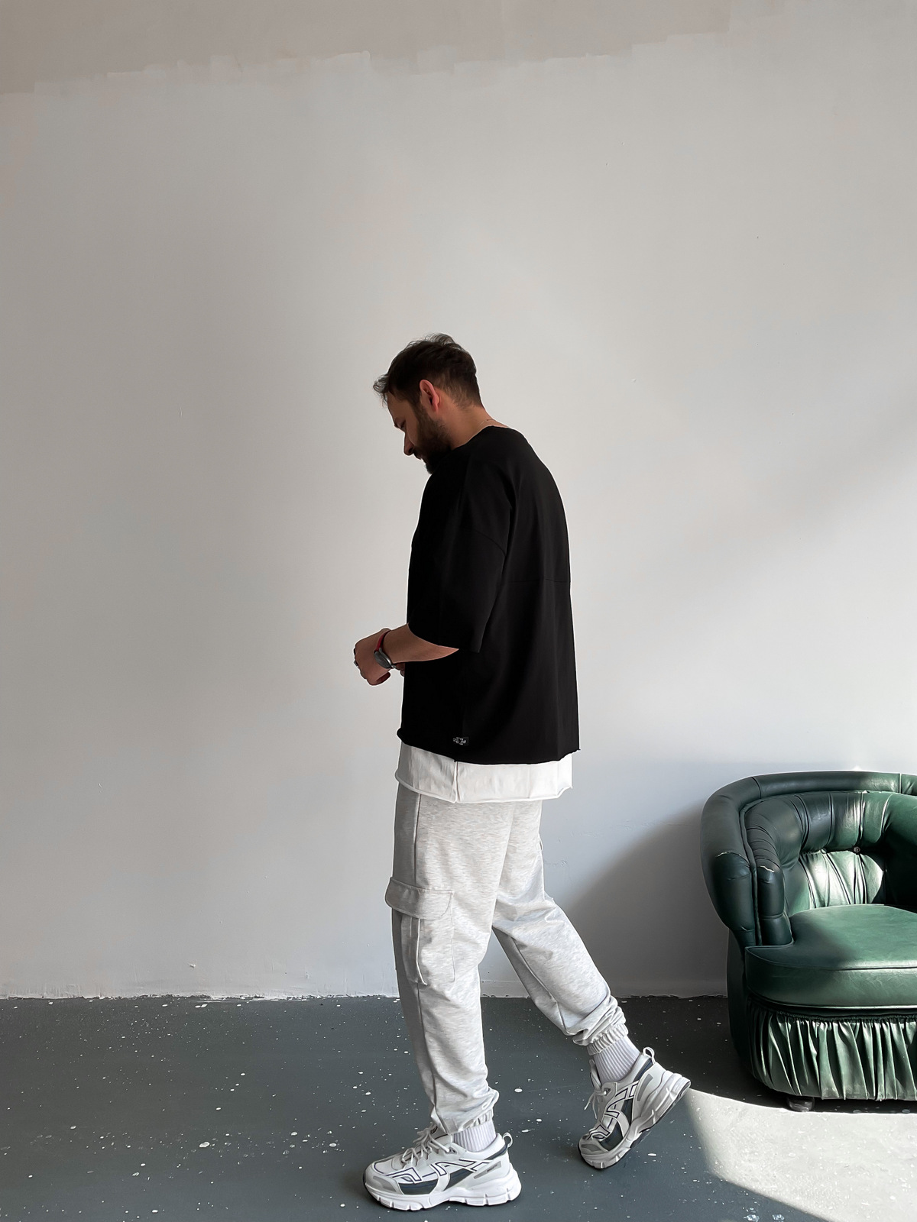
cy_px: 611
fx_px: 1024
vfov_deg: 61.7
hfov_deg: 48.2
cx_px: 458
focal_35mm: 29
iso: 16
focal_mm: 3
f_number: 1.8
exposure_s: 1/160
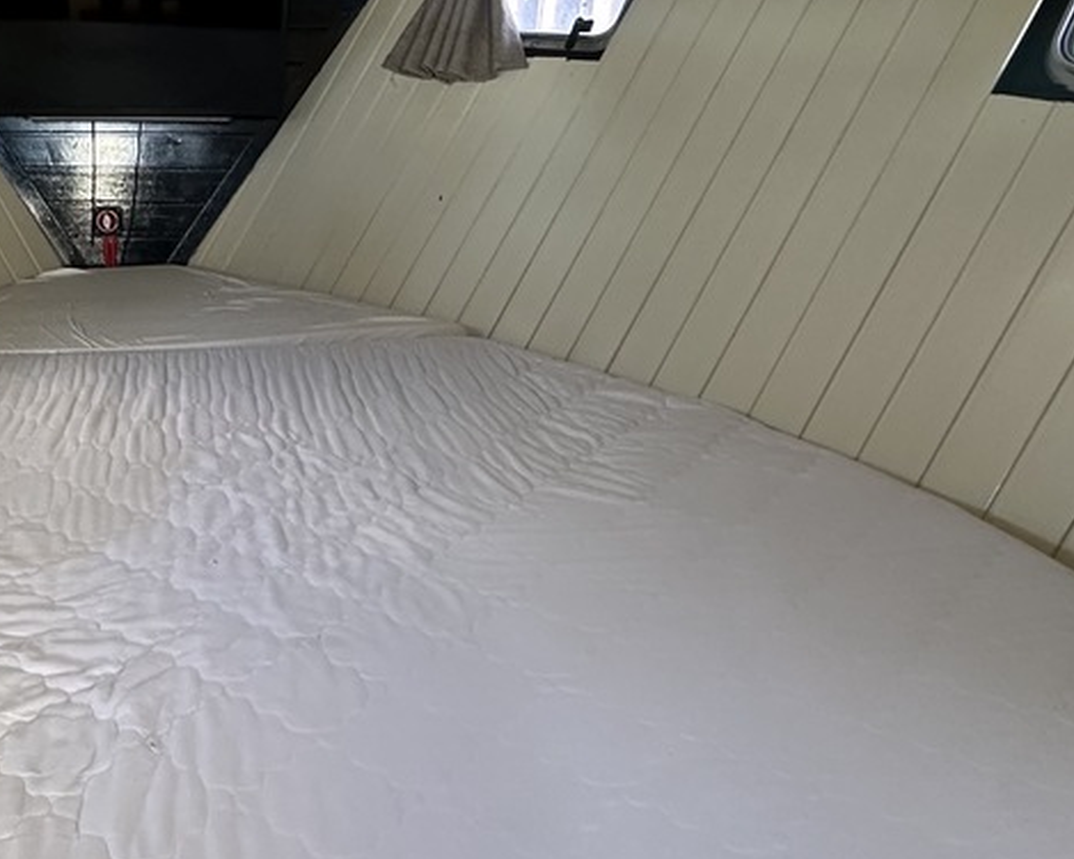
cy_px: 289
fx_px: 1112
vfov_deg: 41.7
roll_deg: -0.9
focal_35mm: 35
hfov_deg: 47.7
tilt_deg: -13.1
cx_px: 167
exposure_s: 1/81
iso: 320
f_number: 2.2
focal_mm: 2.22
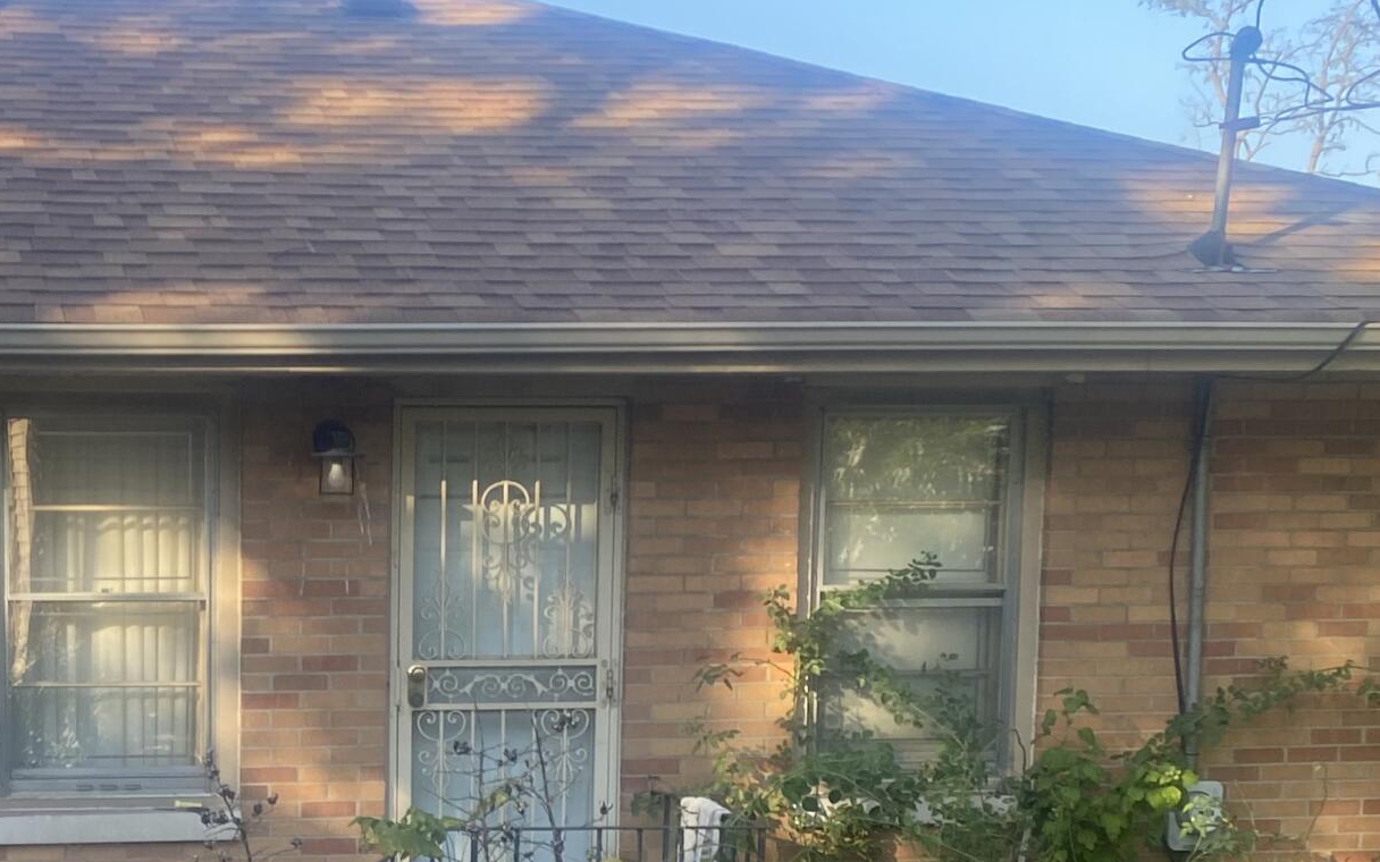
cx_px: 180
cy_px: 821
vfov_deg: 18.7
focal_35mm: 68
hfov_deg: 29.2
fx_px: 2557
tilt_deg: -7.0
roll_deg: -0.3
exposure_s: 1/524
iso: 32
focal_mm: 4.25
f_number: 1.8
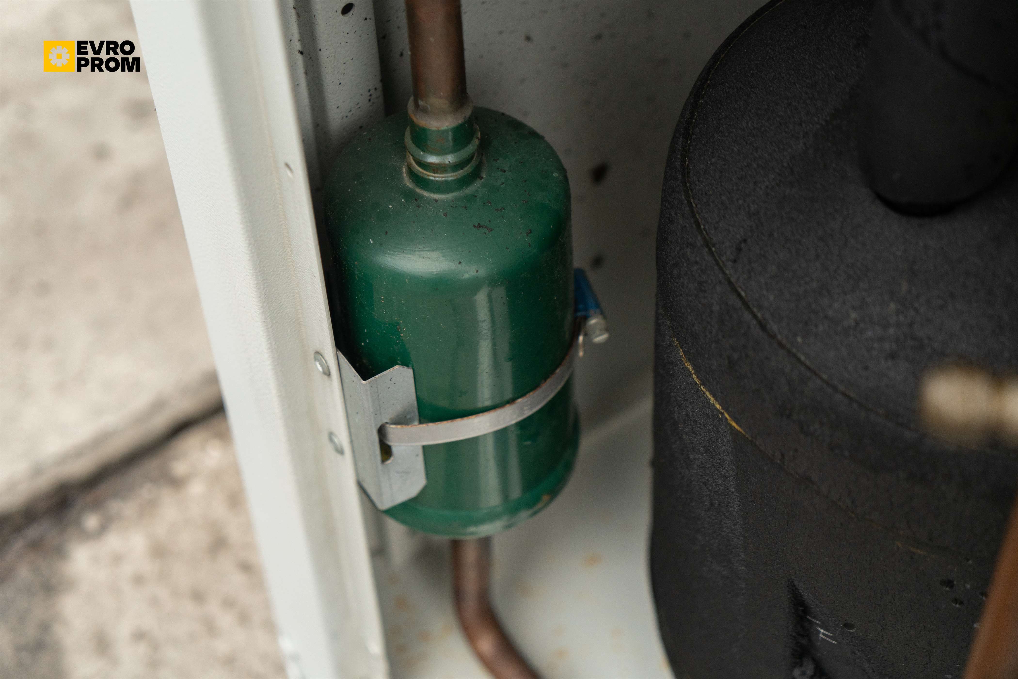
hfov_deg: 28.8
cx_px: 509
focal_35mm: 70
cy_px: 340
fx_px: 1979
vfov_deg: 19.5
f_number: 4
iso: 1000
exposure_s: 1/100
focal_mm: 70
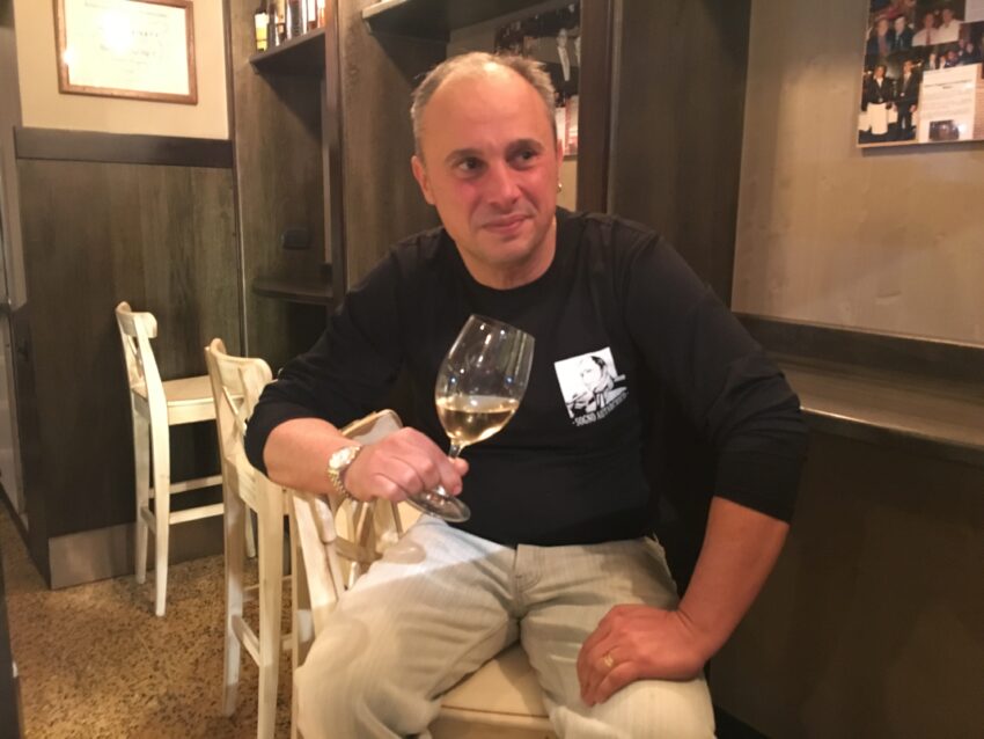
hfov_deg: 61.6
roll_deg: -0.4
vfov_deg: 48.2
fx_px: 825
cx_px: 492
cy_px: 370
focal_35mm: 29
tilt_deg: -10.1
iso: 640
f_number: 2.2
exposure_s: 1/17
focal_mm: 4.15
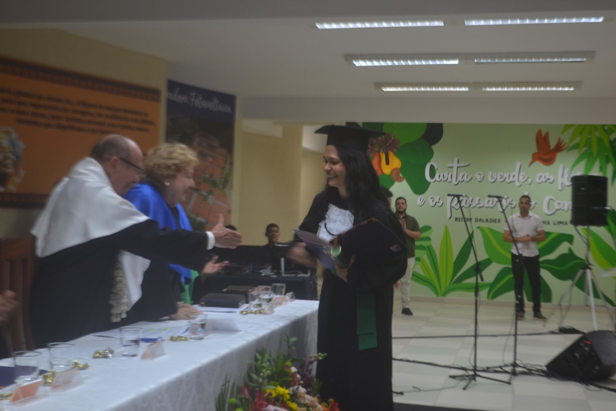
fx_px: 821
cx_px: 308
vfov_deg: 28.1
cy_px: 206
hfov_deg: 41.1
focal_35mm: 48
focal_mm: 32
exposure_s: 1/30
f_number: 4.8
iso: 400
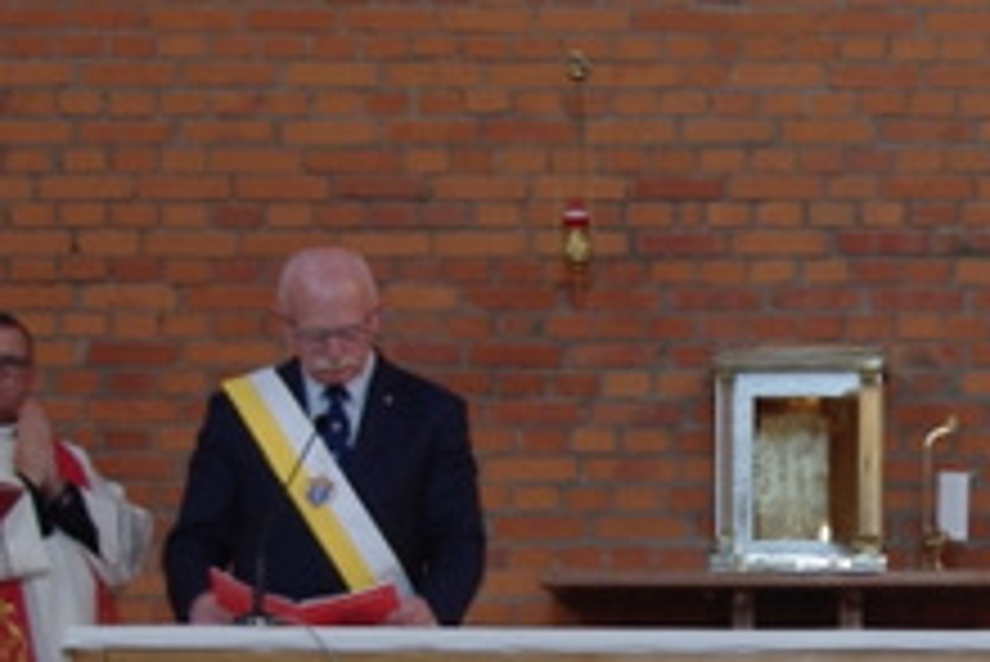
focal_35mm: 153
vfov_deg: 8.9
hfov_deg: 13.3
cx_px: 918
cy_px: 612
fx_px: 4210
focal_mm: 28
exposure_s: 1/45
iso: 560
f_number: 4
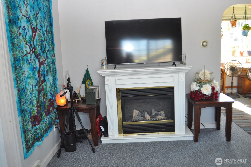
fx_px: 230
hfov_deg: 57.3
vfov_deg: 39.9
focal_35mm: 33
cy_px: 84
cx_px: 126
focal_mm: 22
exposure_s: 1/60
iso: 640
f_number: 4
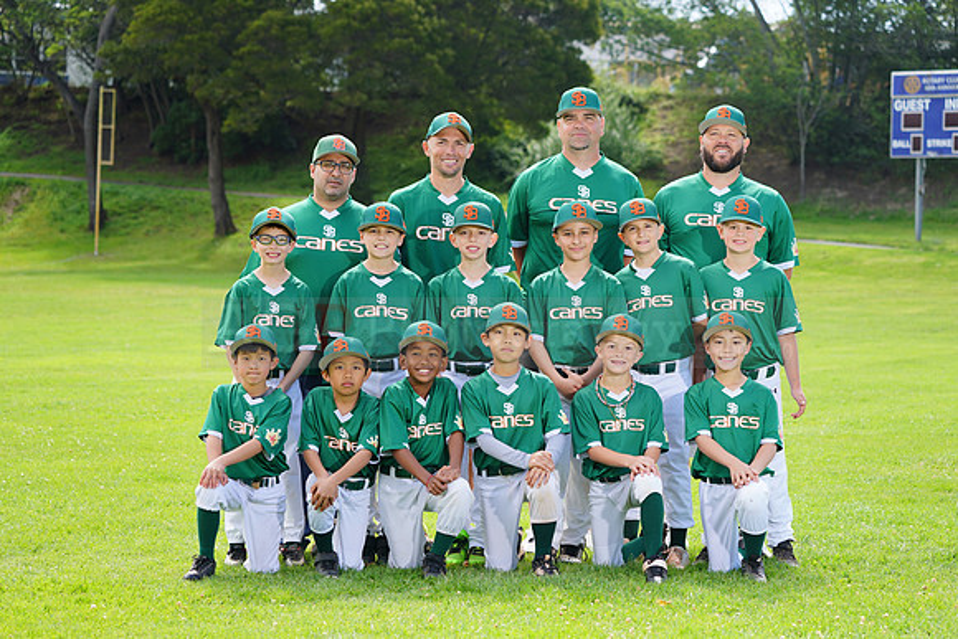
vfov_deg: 13.7
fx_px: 2662
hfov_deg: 20.4
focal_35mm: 100
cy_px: 320
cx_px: 479
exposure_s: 1/250
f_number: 5.6
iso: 100
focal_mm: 100
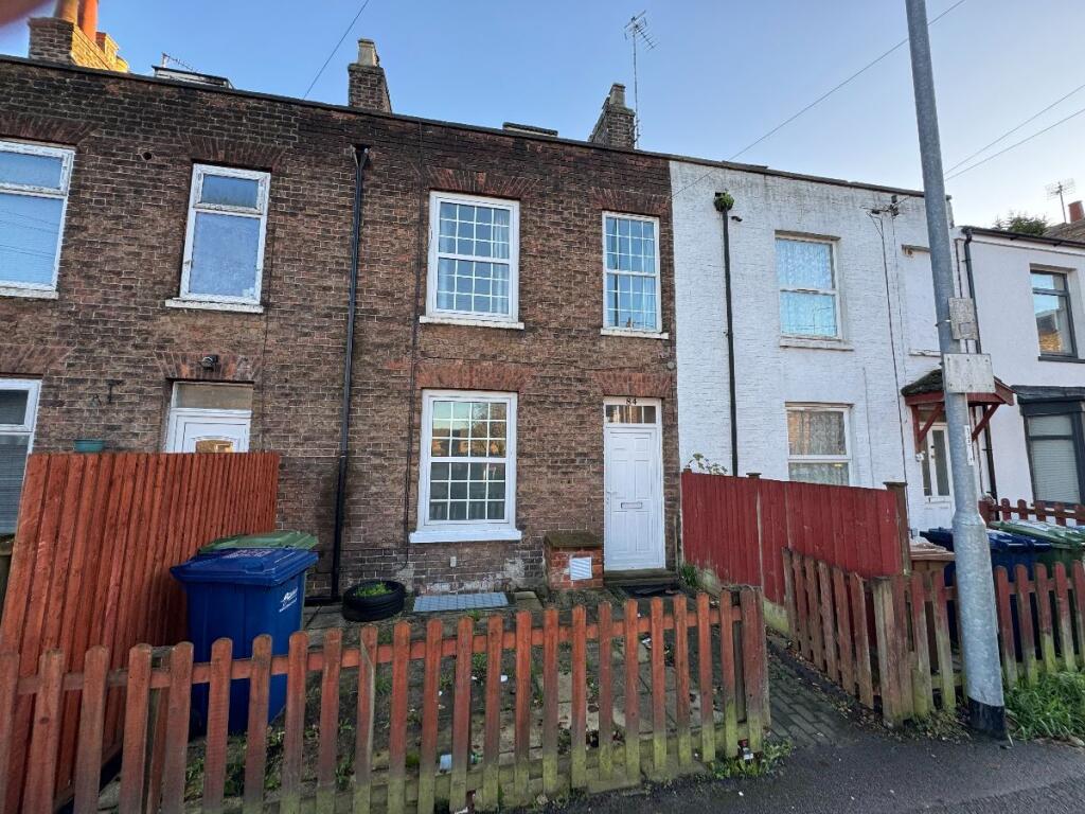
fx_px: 439
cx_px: 542
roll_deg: +0.0
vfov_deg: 85.7
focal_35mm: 14
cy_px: 407
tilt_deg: +5.8
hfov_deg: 102.1
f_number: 2.2
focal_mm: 2.22
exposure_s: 1/134
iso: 40
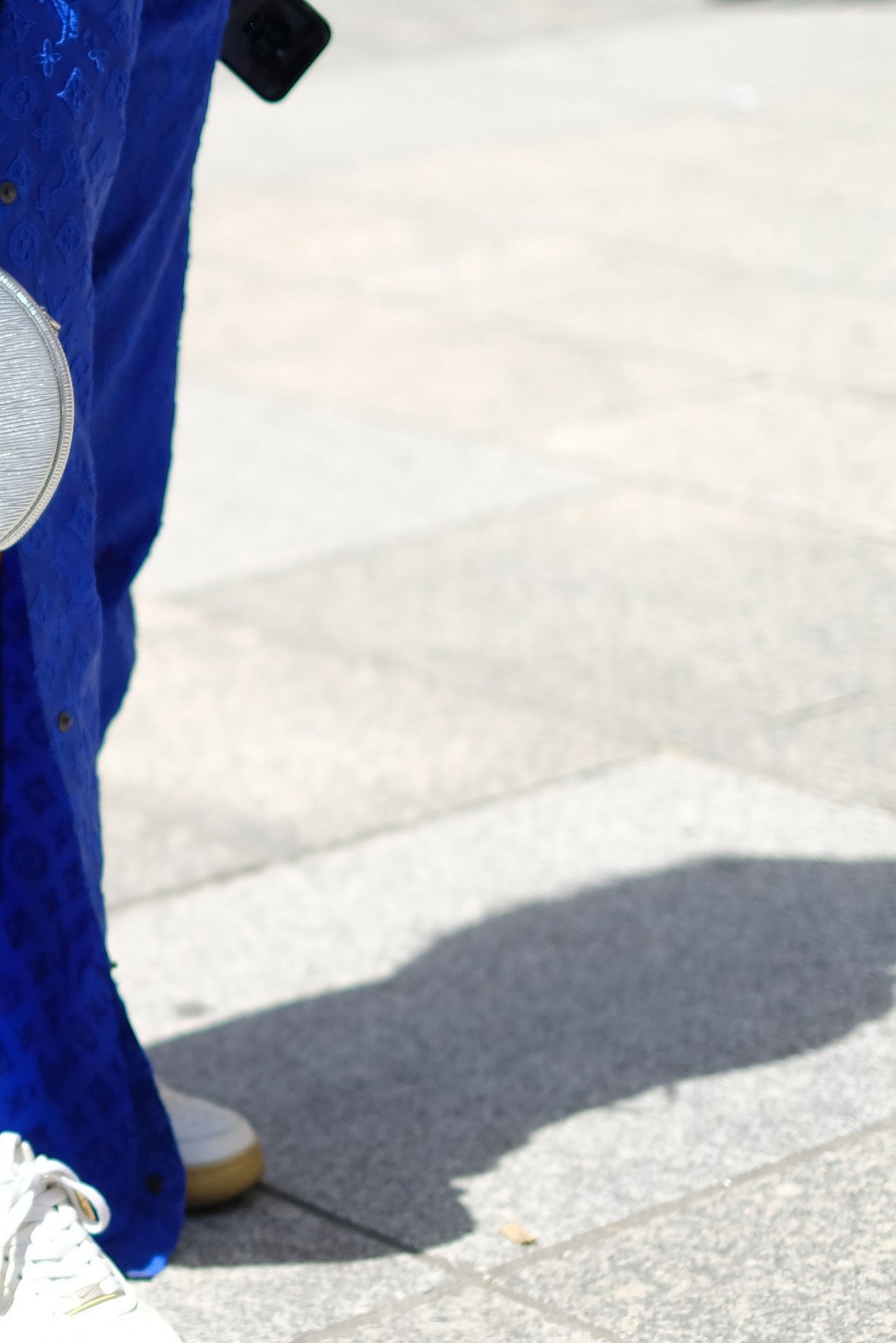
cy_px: 654
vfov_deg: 17.5
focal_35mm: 117
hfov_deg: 11.6
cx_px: -2
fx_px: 4366
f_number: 1.4
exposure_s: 1/8000
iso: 200
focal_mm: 35
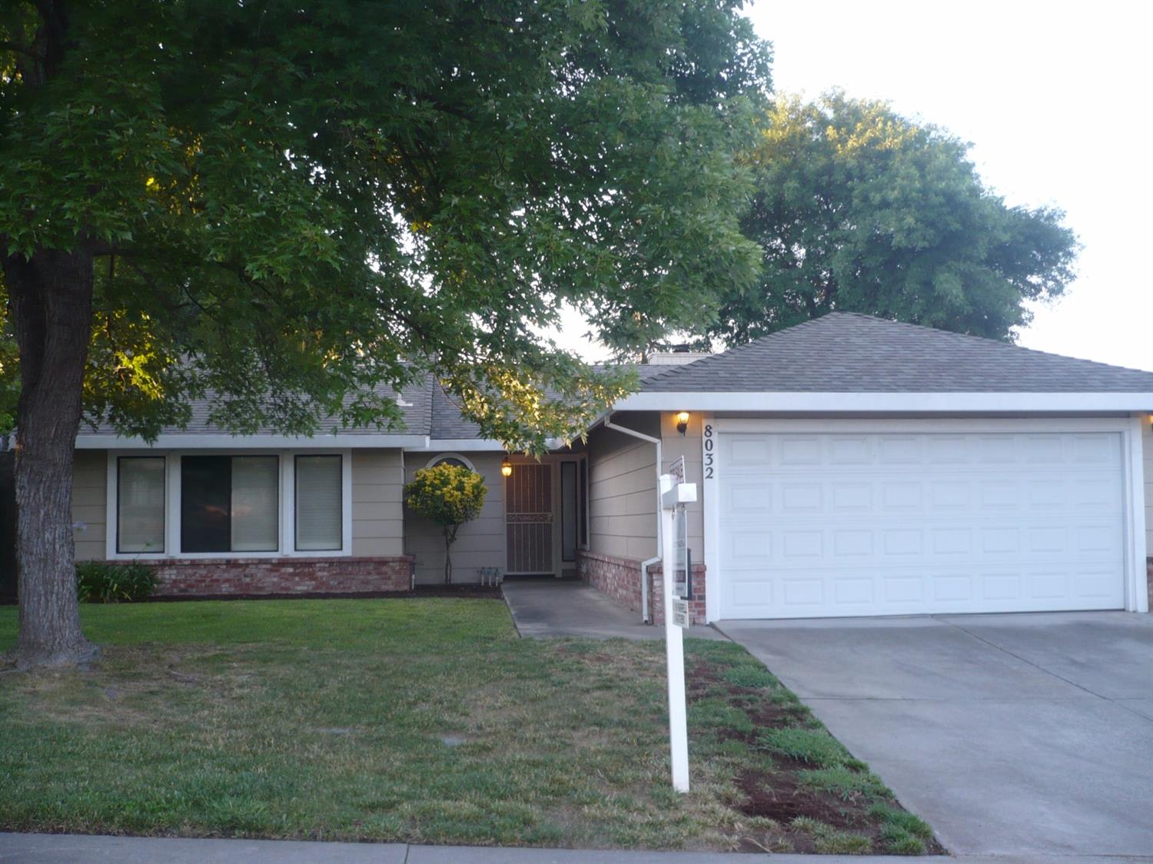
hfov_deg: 52.6
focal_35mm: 35
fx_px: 1165
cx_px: 576
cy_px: 432
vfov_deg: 40.7
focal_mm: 5.8
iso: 100
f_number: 2.8
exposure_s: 1/60
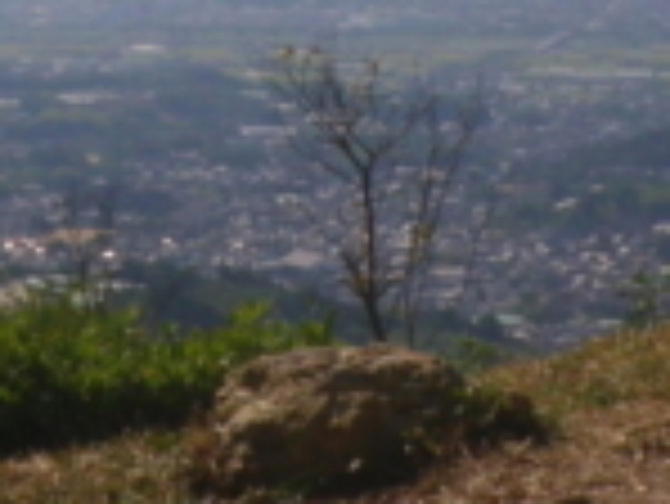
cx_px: 162
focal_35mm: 188
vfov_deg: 7.6
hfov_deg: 10.5
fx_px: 3642
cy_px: -513
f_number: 6.3
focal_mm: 6.2
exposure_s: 1/500
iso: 64
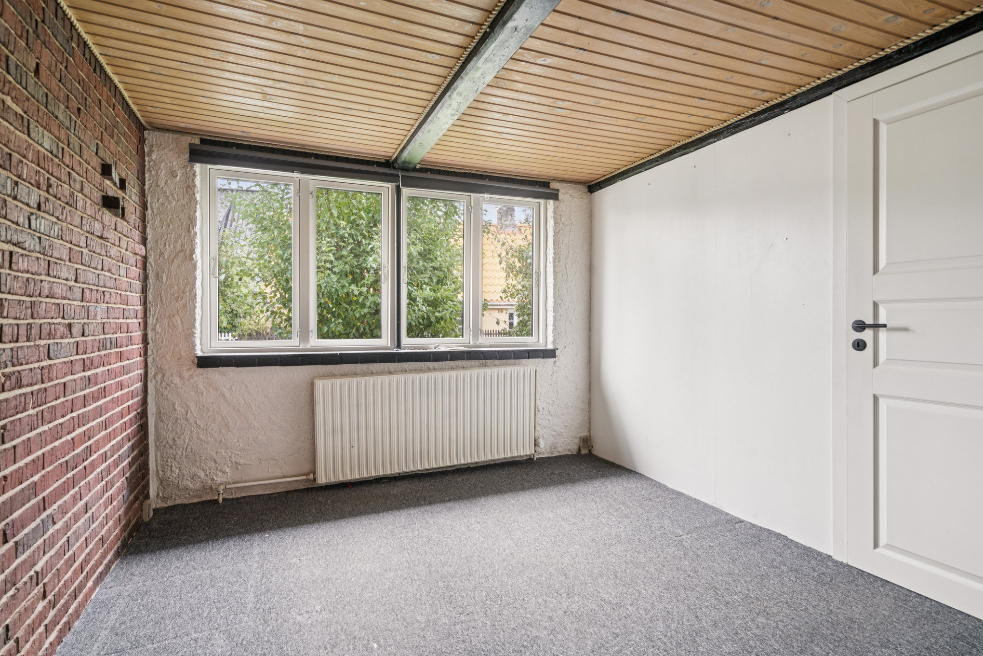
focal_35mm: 18
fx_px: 491
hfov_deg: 90.0
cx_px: 492
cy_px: 328
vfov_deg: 67.4
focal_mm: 18
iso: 800
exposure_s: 1/40
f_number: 7.1
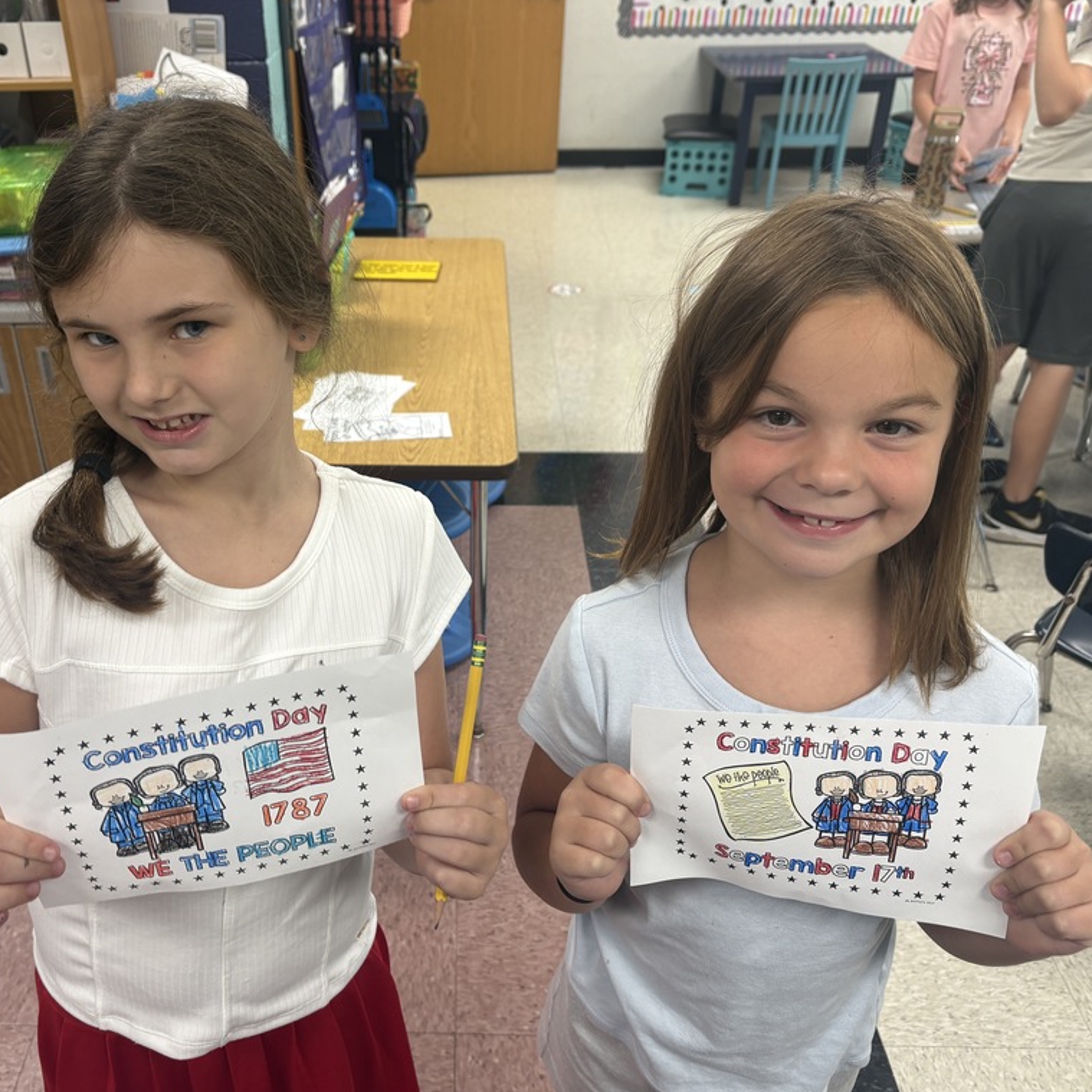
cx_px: 424
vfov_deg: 52.5
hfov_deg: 52.1
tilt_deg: -32.4
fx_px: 1106
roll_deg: +0.4
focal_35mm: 31
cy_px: 548
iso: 80
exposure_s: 1/60
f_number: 1.6
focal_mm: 5.96
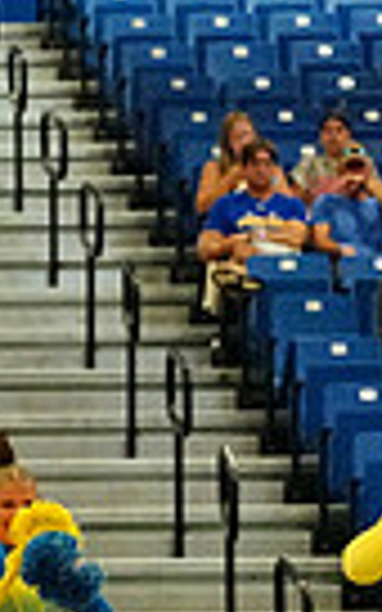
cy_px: 754
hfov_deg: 3.3
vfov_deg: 5.5
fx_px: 6363
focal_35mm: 382
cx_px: -854
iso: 20000
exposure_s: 1/1000
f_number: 4
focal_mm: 88
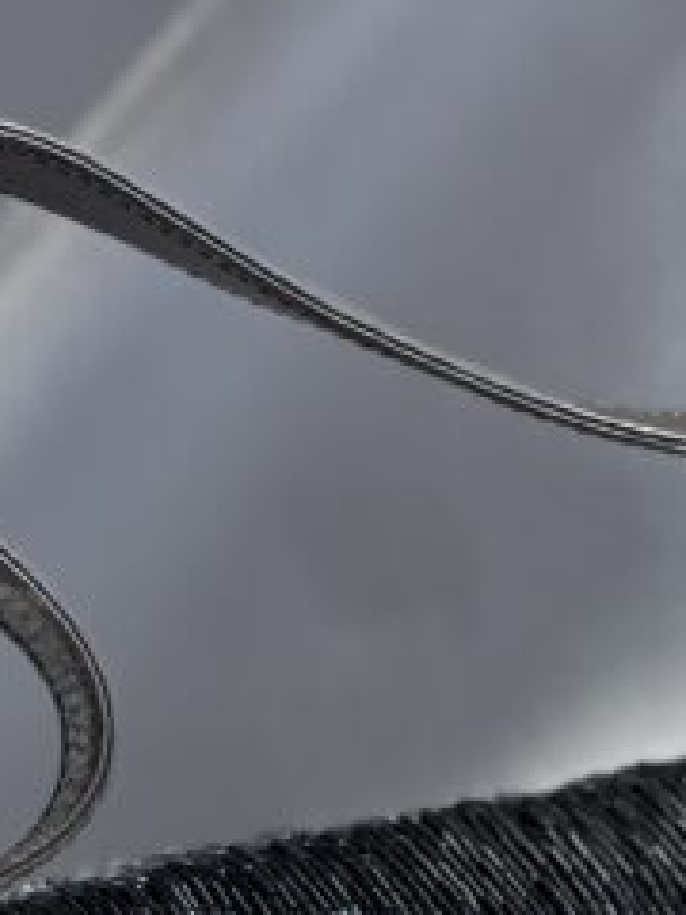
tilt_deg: -20.2
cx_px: 141
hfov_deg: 5.8
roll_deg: +0.6
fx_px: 6791
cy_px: 1327
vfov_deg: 7.6
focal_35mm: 257
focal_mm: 9
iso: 32
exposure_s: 1/605
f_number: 2.8
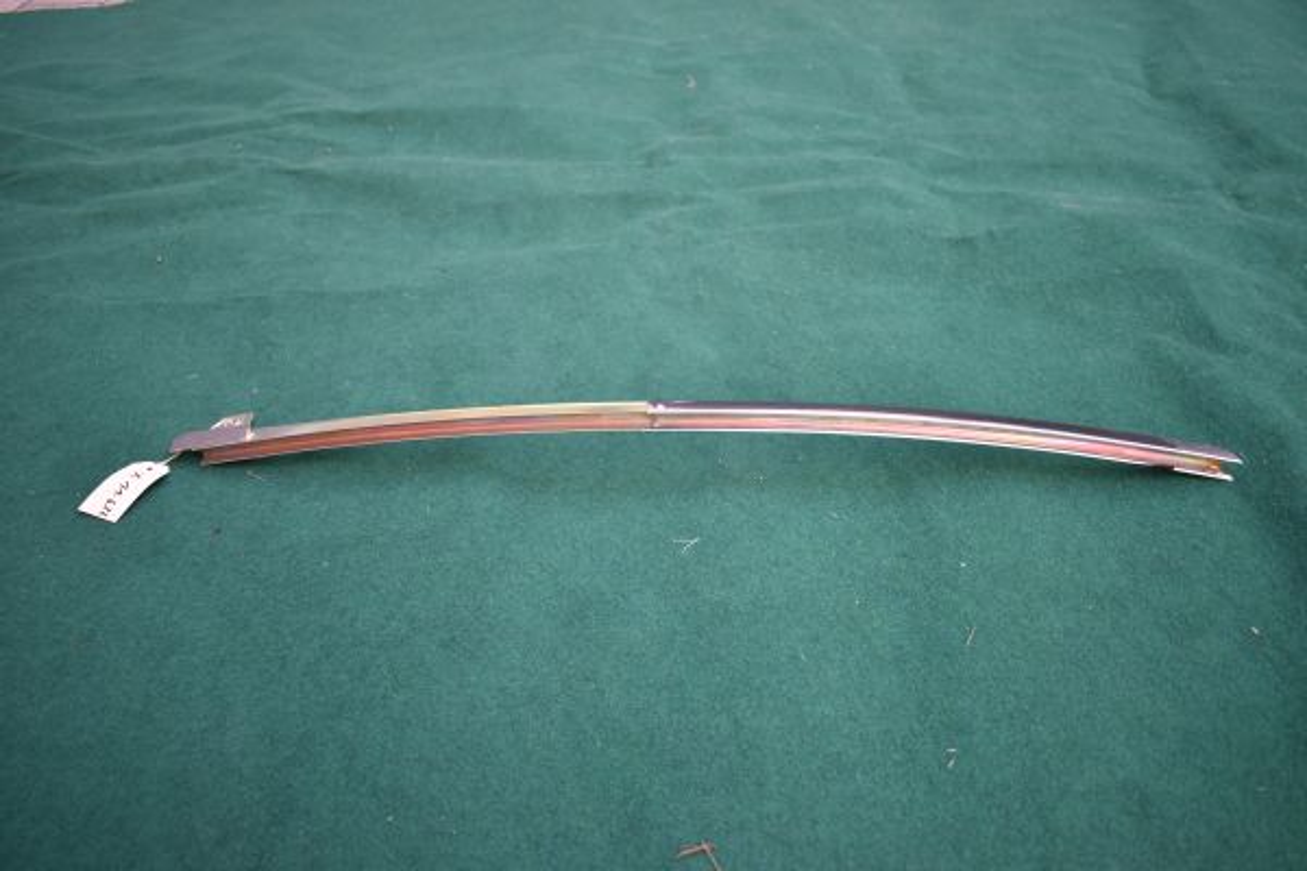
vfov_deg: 43.6
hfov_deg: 61.9
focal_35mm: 30
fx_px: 1089
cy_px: 436
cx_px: 654
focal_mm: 20
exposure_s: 1/30
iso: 280
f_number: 4
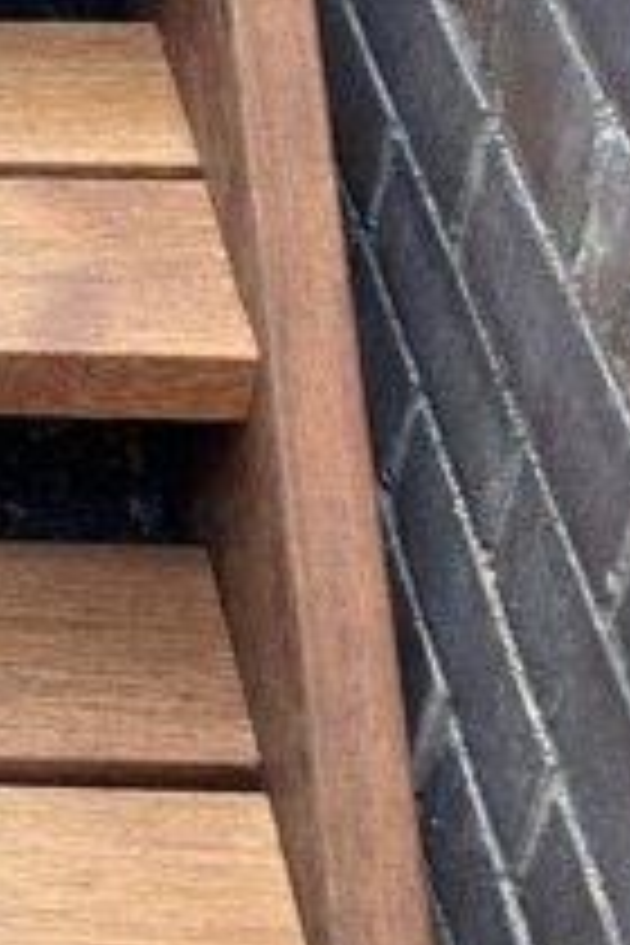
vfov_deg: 22.0
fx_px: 2362
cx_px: -421
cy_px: 58
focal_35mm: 90
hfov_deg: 13.9
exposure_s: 1/60
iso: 200
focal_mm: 5.7
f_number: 1.5
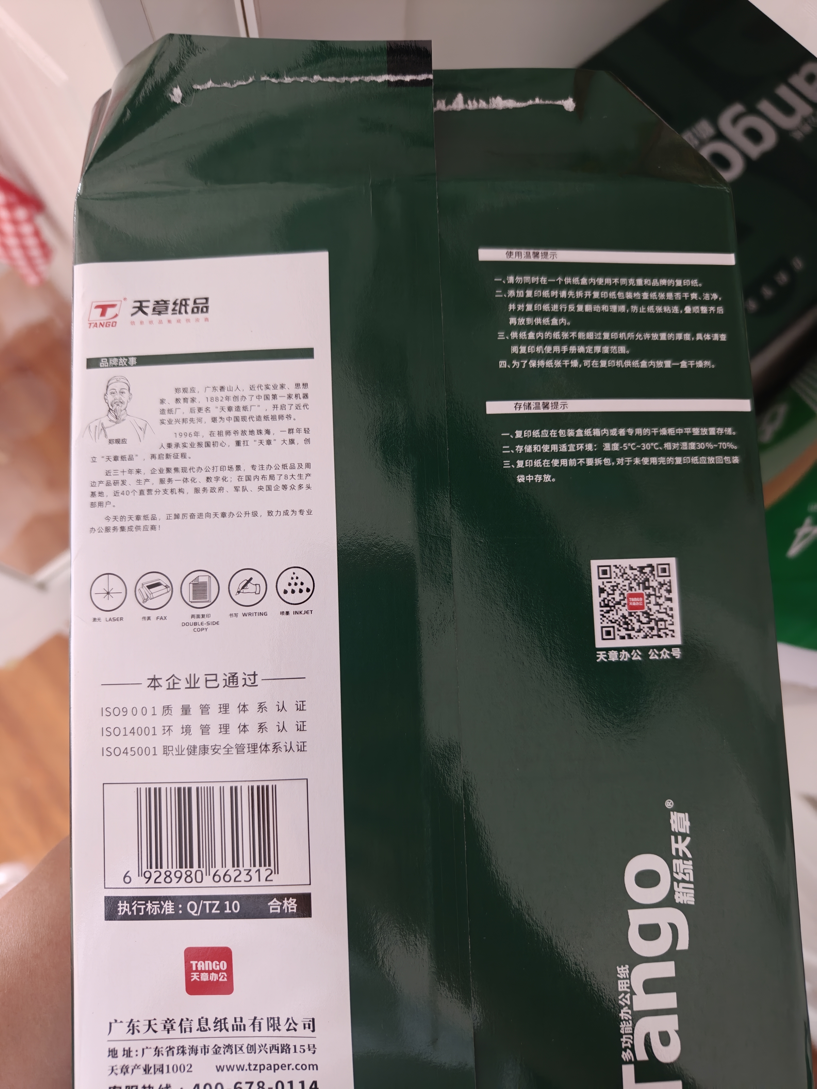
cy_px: 544
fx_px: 724
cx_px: 408
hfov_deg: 58.9
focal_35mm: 23
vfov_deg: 73.9
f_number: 1.8
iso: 2000
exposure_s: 1/33
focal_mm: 8.67
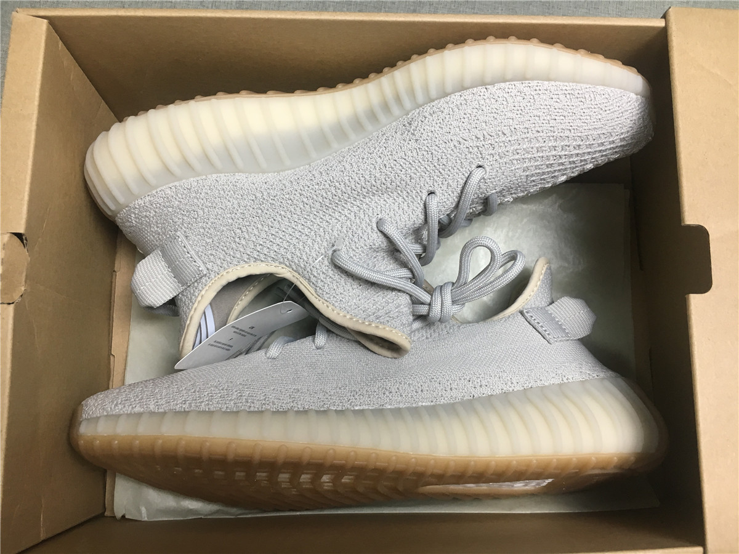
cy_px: 277
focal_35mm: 29
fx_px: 619
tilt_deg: -78.8
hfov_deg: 61.7
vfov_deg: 48.2
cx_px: 370
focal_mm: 4.15
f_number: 2.2
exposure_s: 1/33
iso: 100
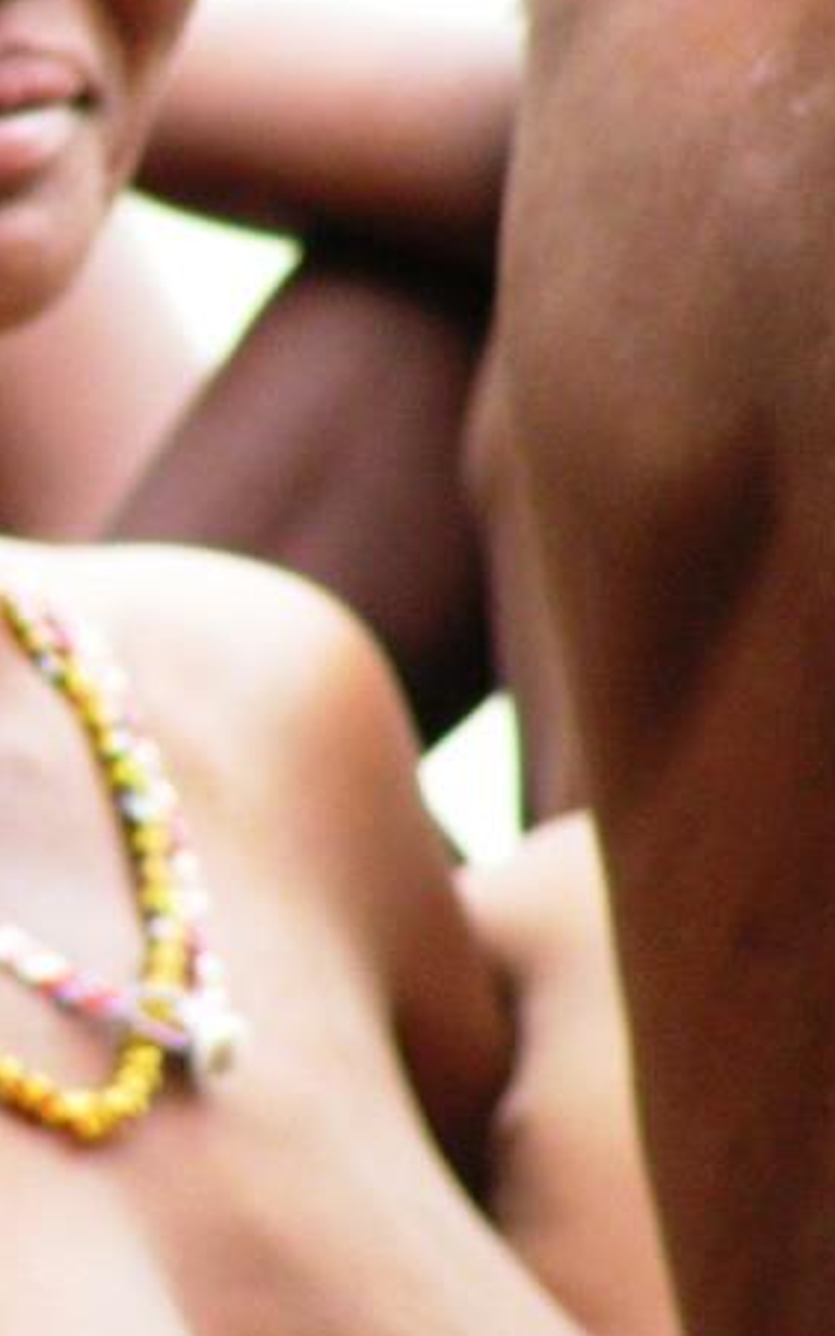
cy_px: 524
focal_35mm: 914
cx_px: -195
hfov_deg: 1.4
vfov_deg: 2.3
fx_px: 33268
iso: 200
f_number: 3.5
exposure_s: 1/100
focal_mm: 58
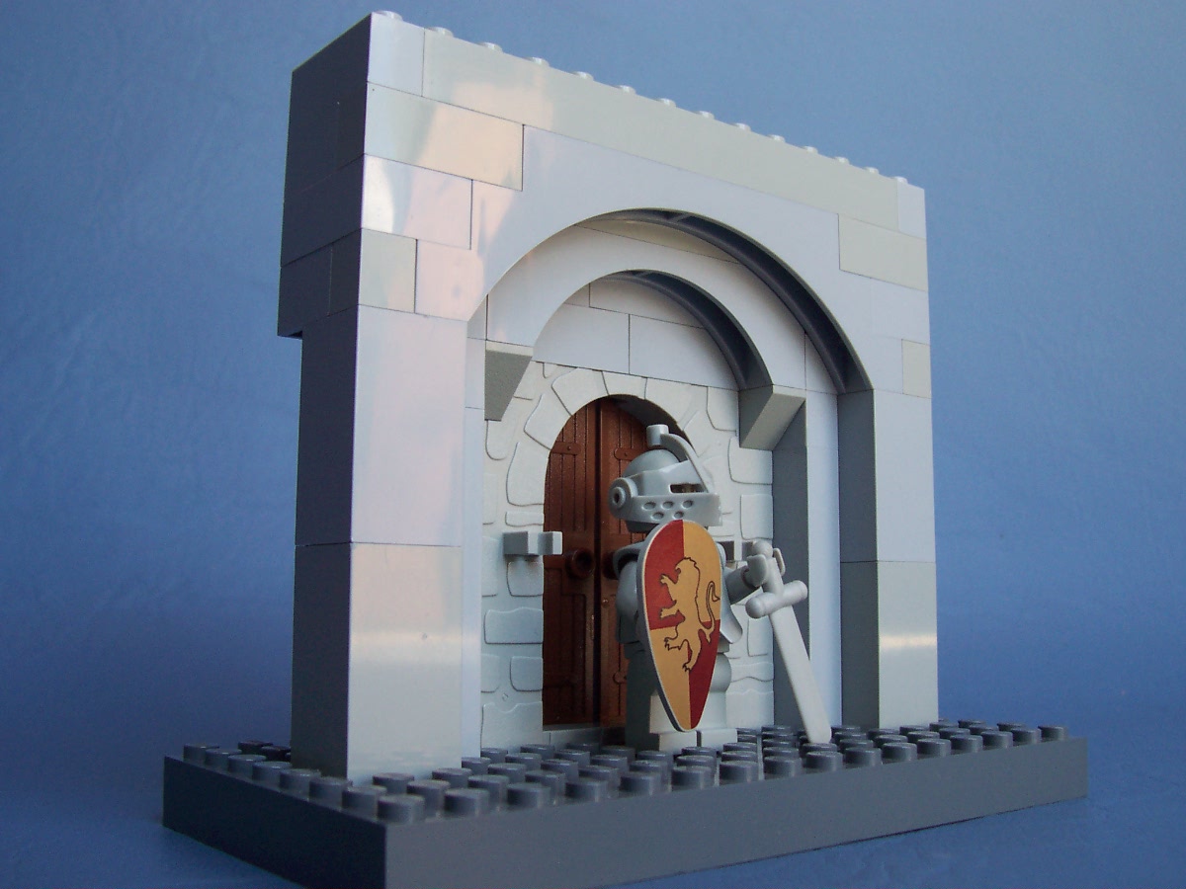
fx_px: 1268
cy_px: 444
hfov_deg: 50.1
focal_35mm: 37
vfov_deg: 38.7
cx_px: 593
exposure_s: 1/180
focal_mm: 5.6
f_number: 2.8
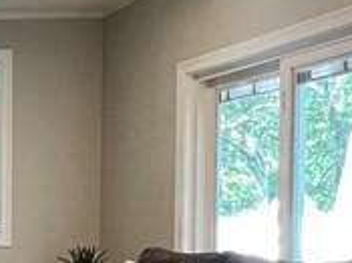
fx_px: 772
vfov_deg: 18.8
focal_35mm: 76
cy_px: 265
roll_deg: +0.5
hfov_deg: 18.6
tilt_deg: -3.6
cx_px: -316
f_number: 1.8
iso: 320
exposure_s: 1/60
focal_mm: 1.57
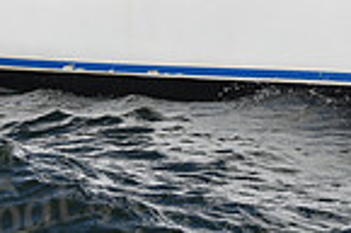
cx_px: 269
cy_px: -178
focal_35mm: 301
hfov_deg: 6.9
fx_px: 2928
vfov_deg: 4.5
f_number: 11
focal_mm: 75
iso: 320
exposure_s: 1/1250
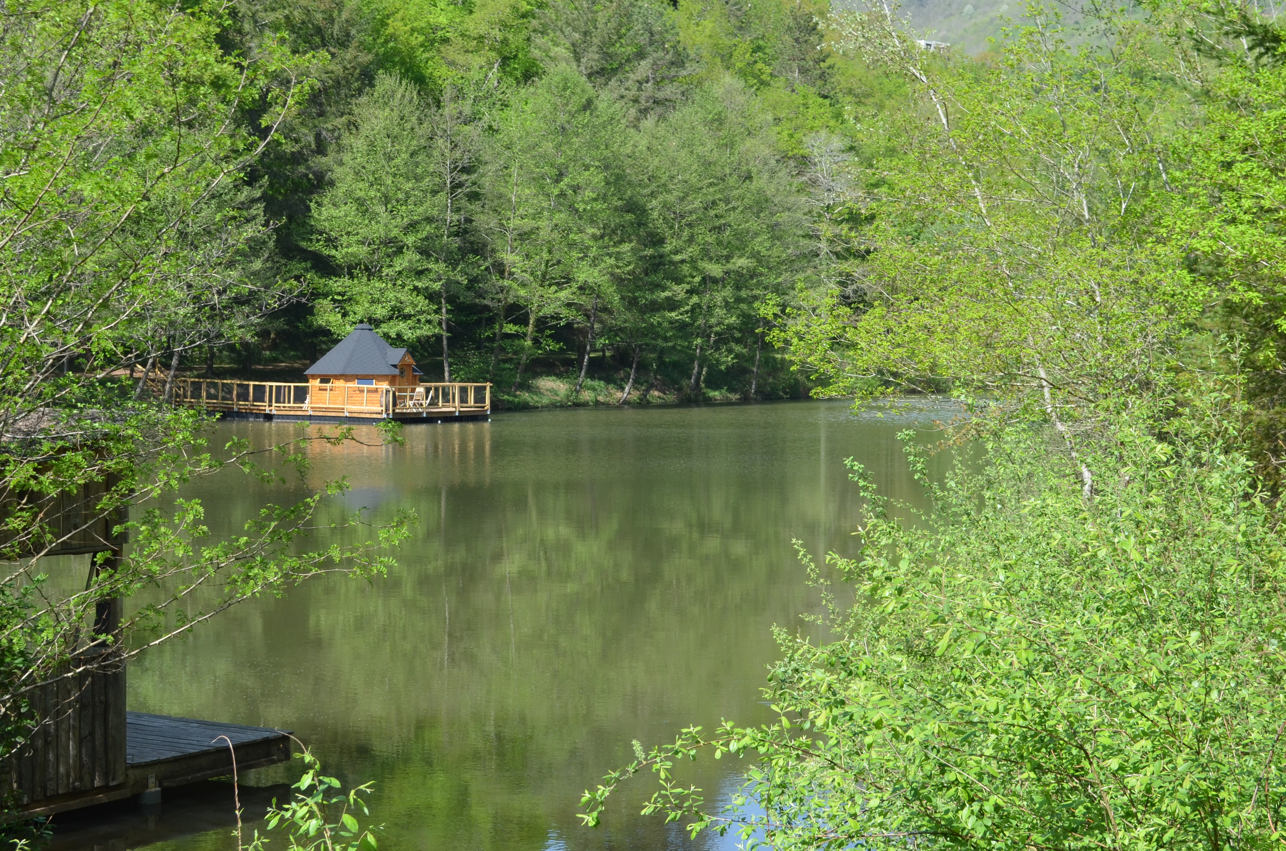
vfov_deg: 20.0
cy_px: 351
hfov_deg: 29.9
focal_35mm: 68
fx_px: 2411
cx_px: 610
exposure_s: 1/250
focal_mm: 35
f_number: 8
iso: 200
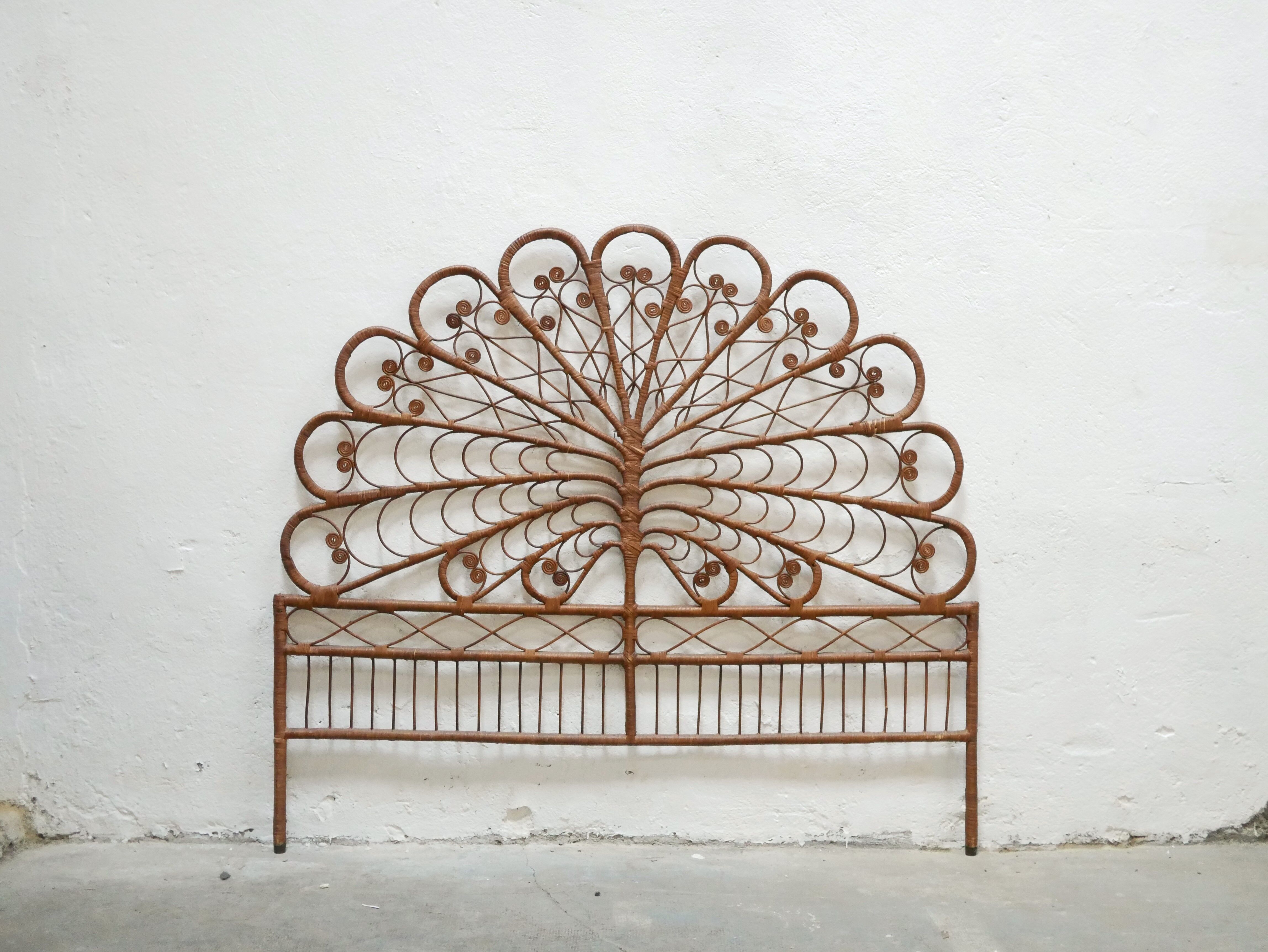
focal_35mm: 40
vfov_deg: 36.0
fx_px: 1466
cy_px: 476
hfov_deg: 46.8
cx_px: 634
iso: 3200
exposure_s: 1/60
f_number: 1.7
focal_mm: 20
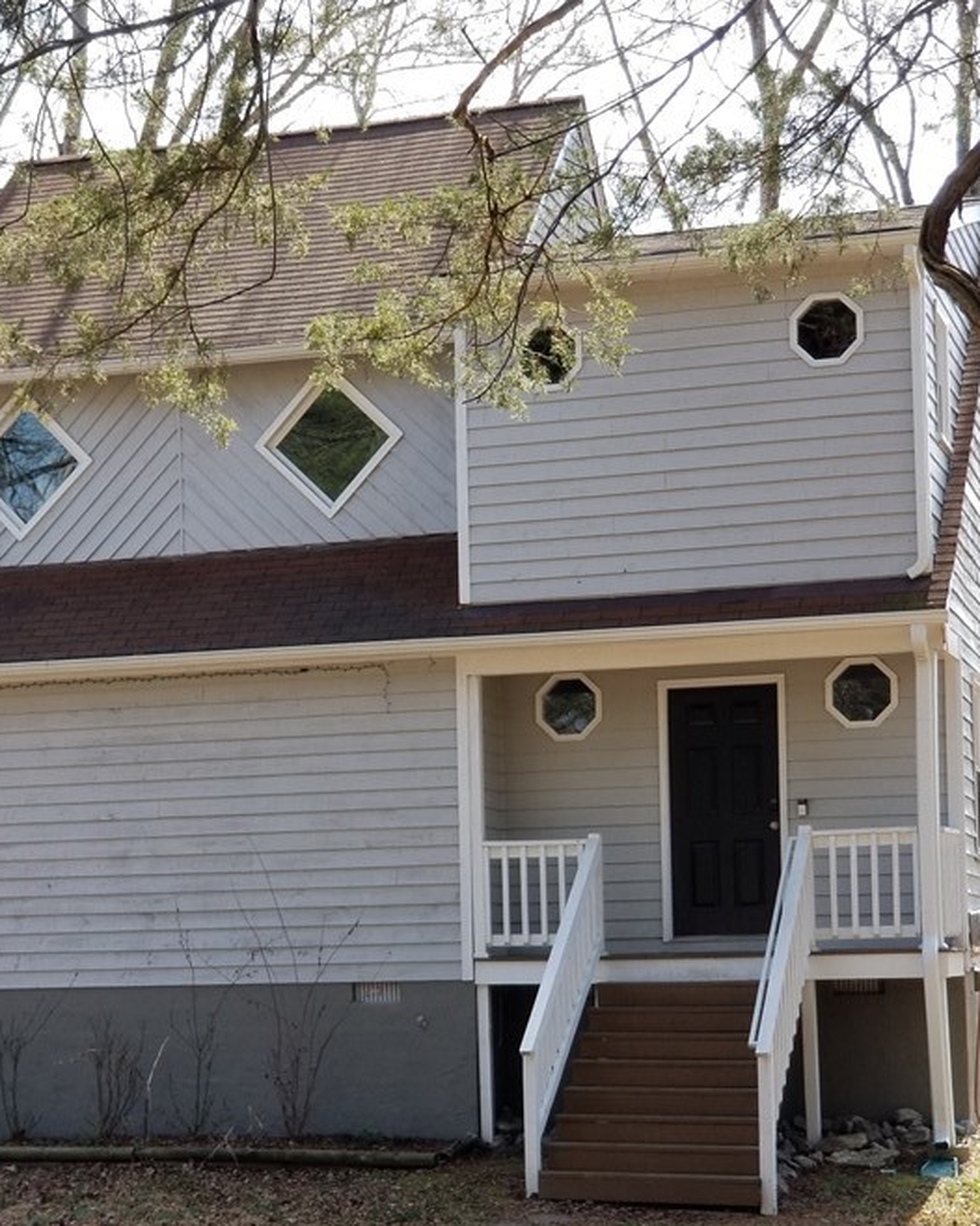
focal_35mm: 79
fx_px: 2865
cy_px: 811
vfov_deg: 24.0
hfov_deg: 19.4
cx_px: 421
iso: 25
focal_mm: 6
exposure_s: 1/207
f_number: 2.4
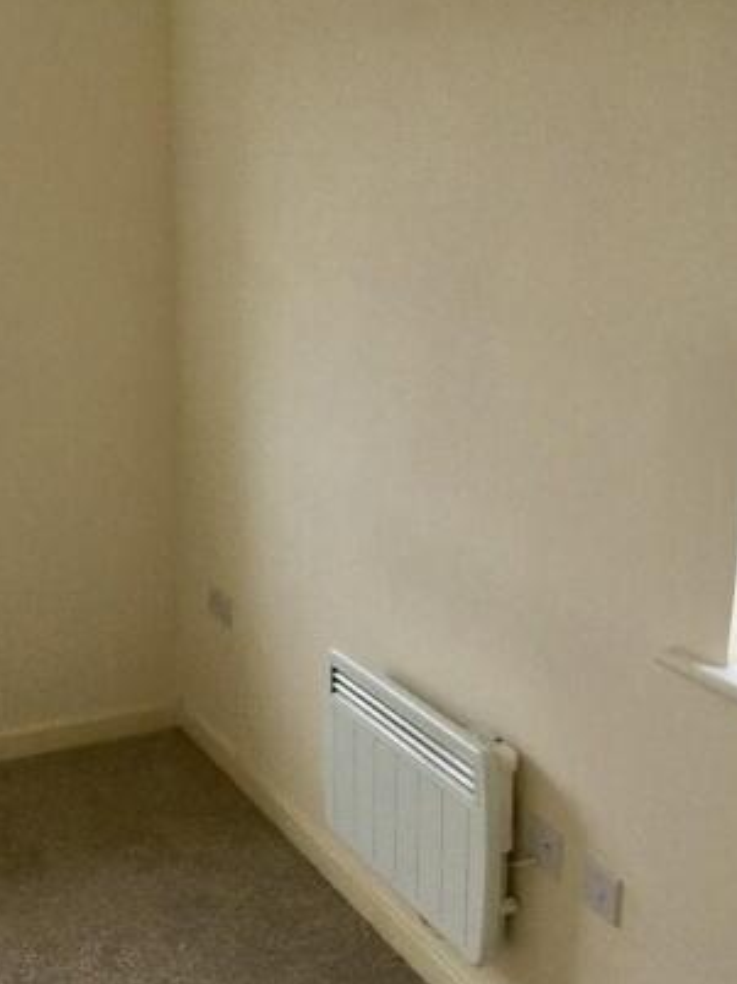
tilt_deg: -16.3
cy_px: 523
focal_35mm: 45
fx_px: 1279
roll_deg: -0.9
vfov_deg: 42.1
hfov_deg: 32.1
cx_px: 302
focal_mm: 3.3
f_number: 2.4
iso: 50
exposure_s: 1/33
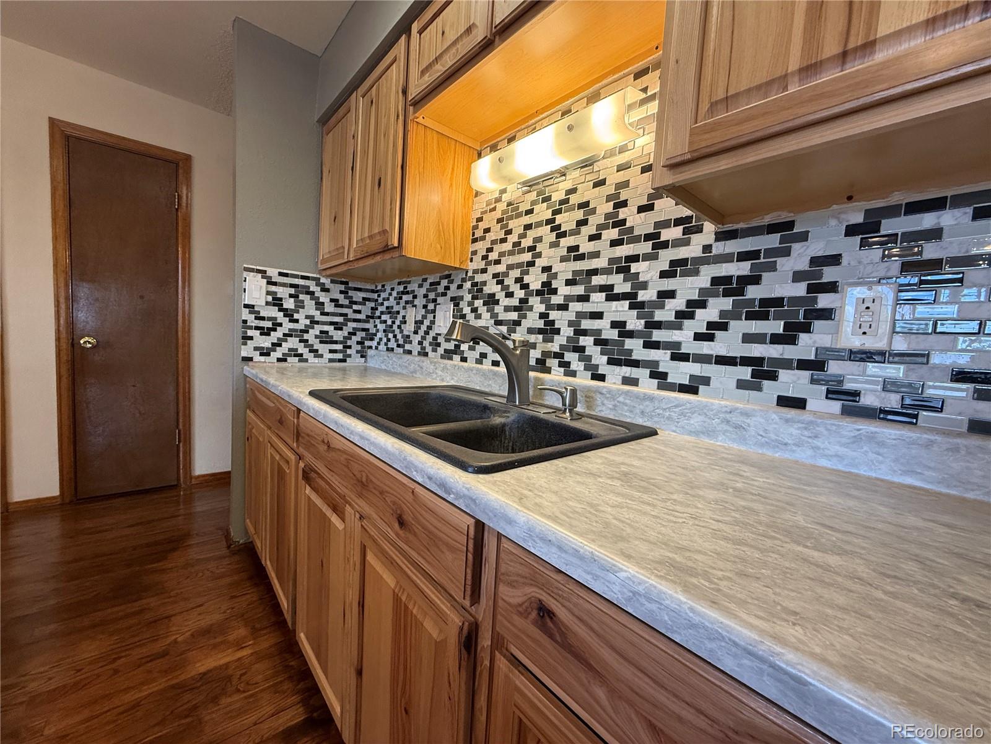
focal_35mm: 14
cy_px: 372
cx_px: 496
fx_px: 401
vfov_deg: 85.7
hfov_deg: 102.1
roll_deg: -3.8
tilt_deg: -3.7
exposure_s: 1/120
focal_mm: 2.22
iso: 200
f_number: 2.2
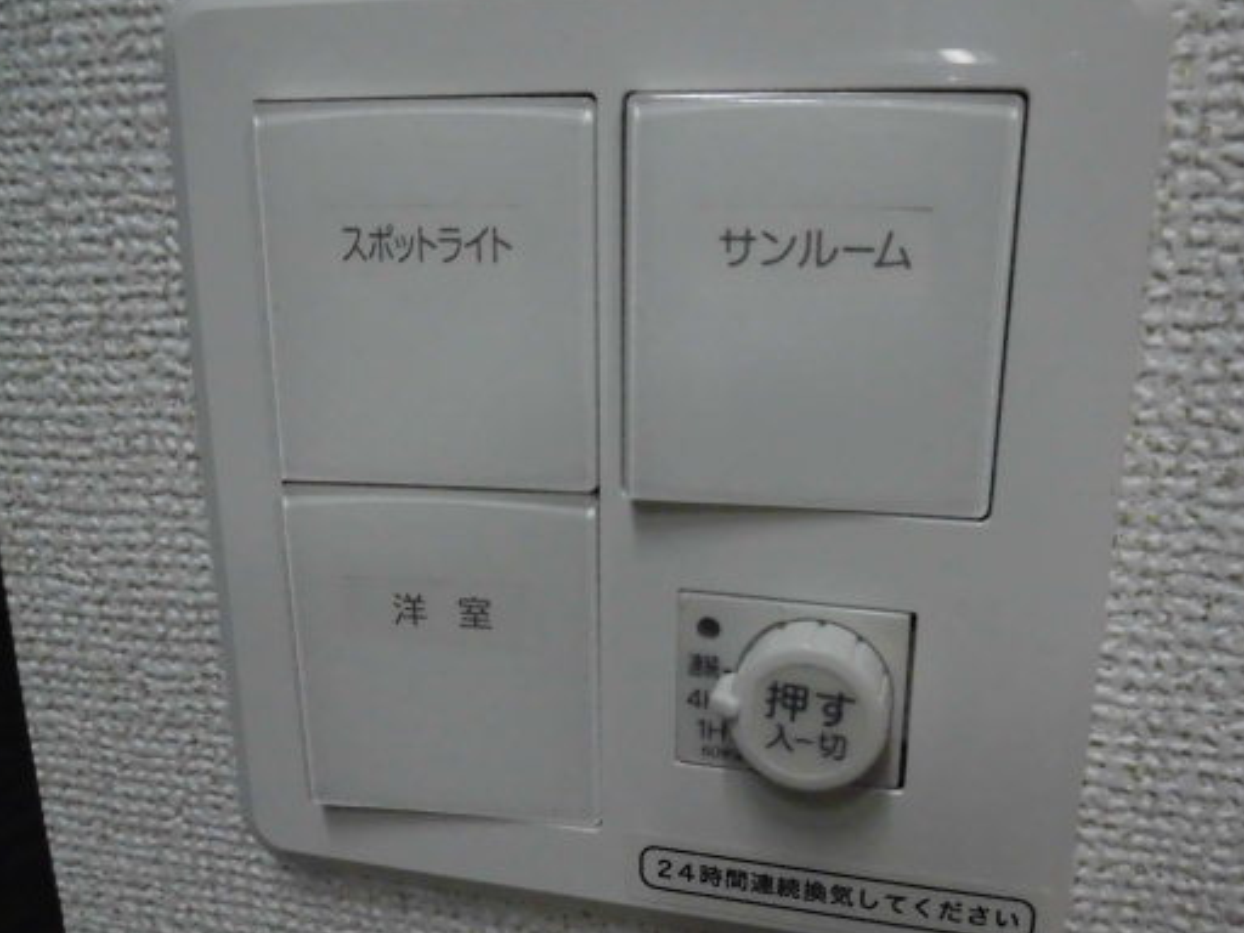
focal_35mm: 30
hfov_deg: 59.9
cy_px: 515
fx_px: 1078
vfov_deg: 46.7
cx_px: 661
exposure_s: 1/200
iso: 800
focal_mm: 4.3
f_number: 3.1
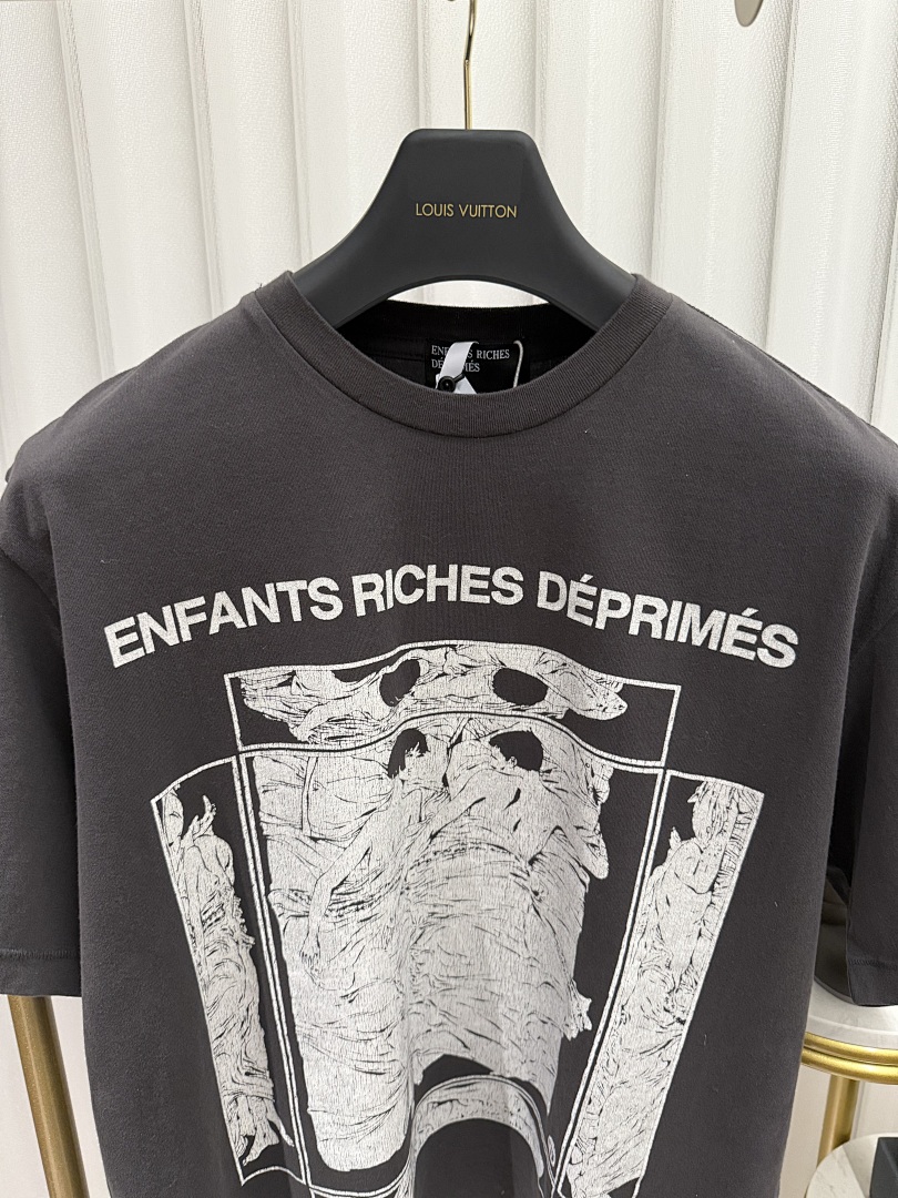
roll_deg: +1.3
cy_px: 599
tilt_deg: -16.2
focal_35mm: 24
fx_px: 830
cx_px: 449
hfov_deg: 56.8
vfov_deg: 71.6
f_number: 1.78
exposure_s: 1/50
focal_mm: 6.76
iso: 400
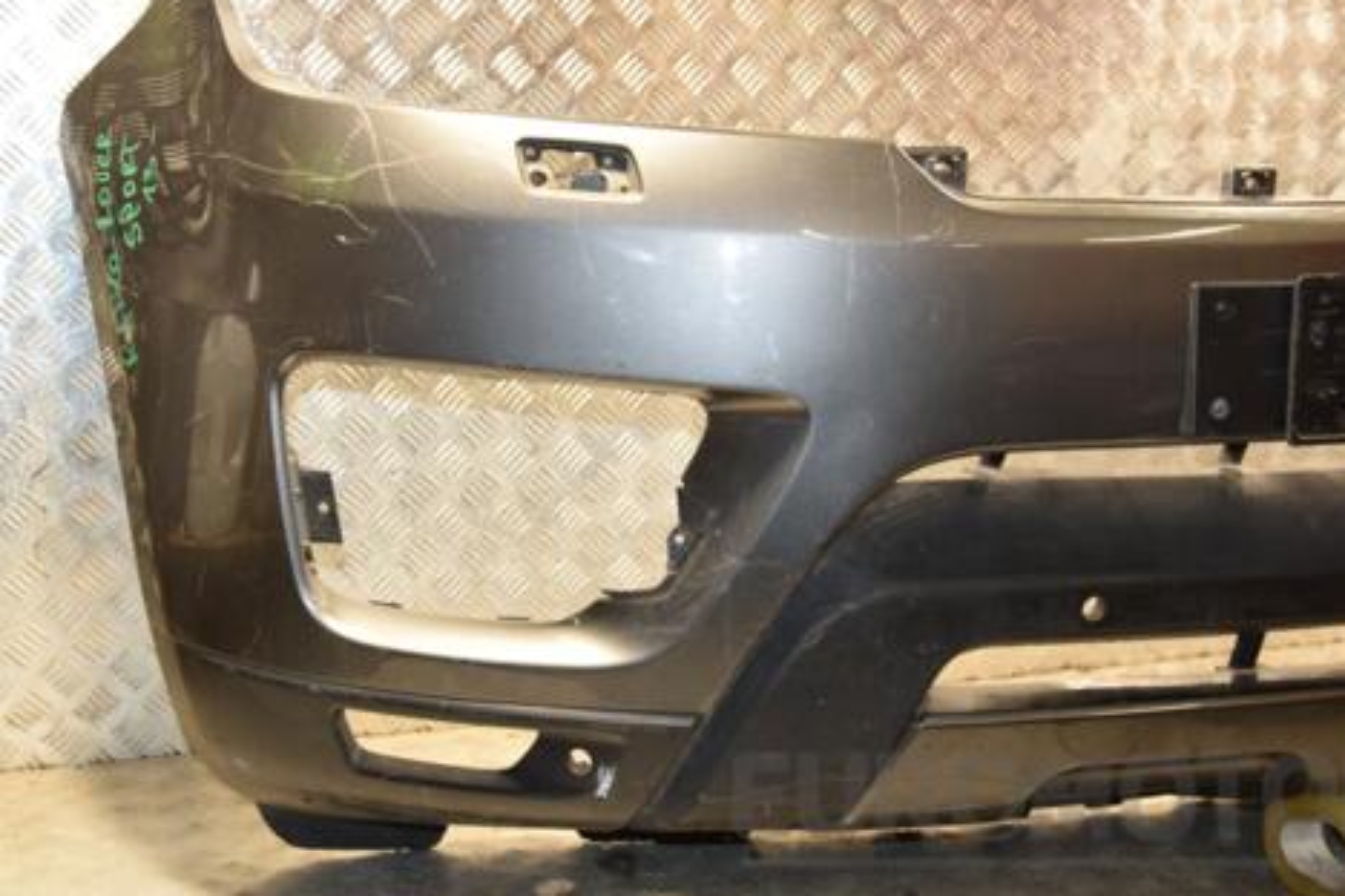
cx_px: 678
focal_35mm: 50
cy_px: 414
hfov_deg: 39.6
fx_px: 1868
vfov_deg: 27.0
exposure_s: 1/125
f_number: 5
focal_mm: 26
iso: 800
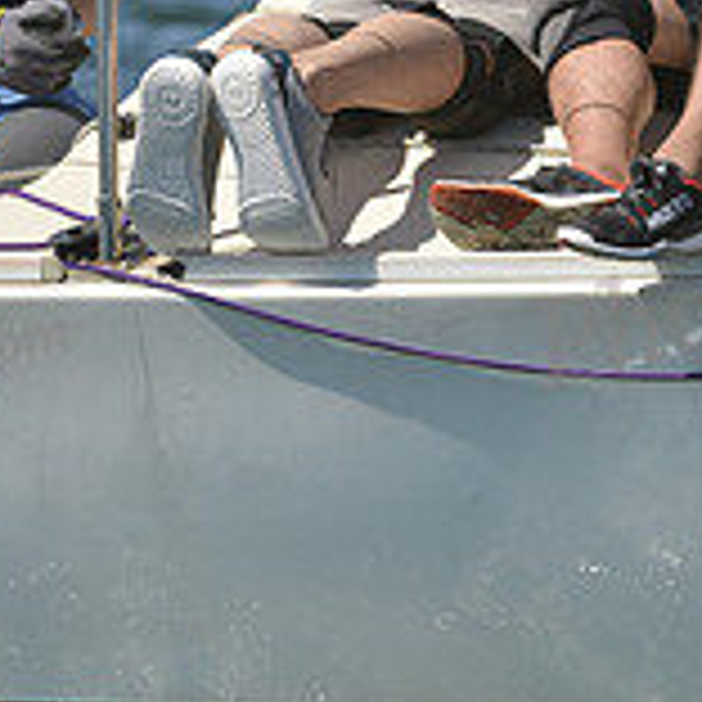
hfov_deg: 2.8
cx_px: 306
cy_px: 101
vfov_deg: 2.8
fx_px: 14500
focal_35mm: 632
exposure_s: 1/1250
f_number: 6.3
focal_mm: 200
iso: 200
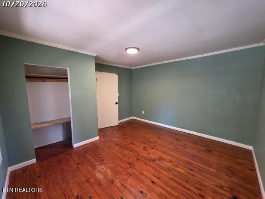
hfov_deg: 106.2
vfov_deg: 89.9
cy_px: 100
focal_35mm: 13
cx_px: 132
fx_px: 100
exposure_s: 1/60
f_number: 1.9
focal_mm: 2.2
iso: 400
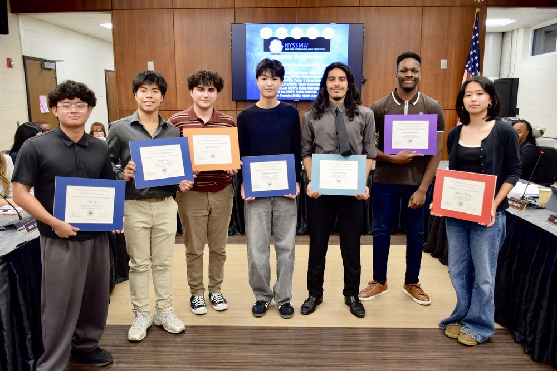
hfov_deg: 61.9
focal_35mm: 30
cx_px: 278
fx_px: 464
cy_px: 186
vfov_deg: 43.6
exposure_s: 1/30
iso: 720
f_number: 4
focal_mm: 20
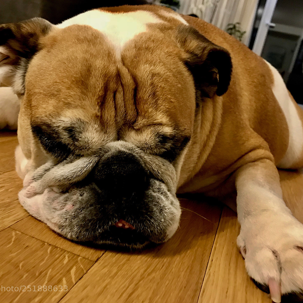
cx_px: 140
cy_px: 153
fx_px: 337
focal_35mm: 34
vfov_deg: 48.4
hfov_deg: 48.4
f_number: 1.8
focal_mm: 3.99
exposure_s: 1/10
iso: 100
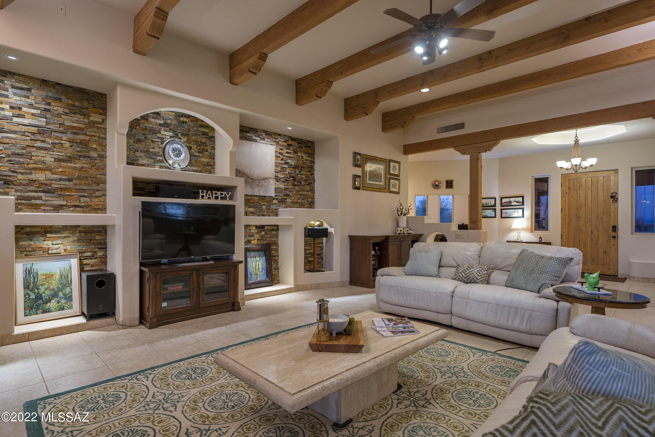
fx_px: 327
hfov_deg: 90.0
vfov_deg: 67.4
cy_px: 218
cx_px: 328
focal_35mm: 18
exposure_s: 1/2.5
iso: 200
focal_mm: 18
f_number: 5.6
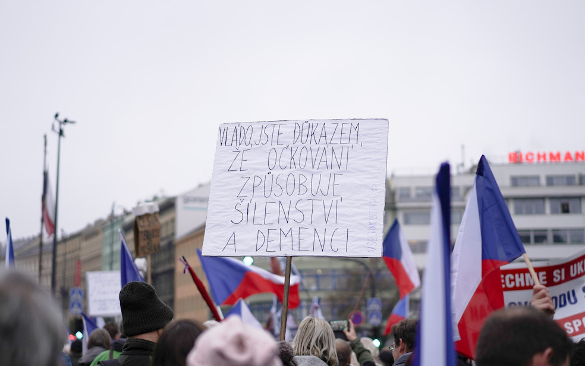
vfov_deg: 22.7
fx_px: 909
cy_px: 190
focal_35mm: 57
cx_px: 289
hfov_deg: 35.7
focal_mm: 55
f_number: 2.2
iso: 320
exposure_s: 1/3200
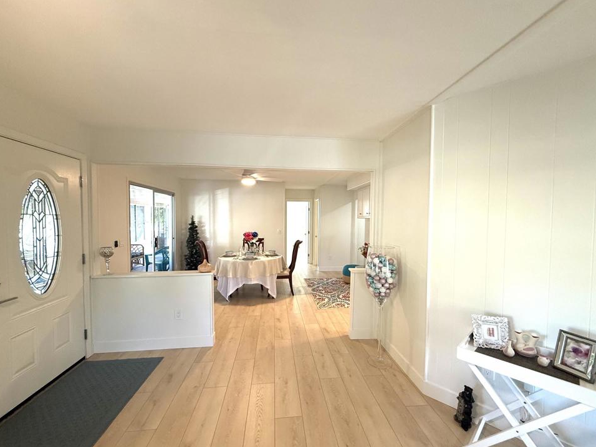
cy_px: 228
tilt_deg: -2.2
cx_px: 305
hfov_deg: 98.2
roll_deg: -0.3
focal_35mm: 15
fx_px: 258
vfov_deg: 81.7
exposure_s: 1/120
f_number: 2.2
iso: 320
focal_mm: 2.22
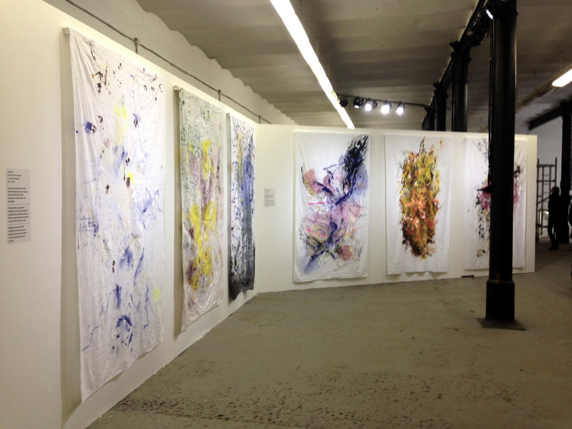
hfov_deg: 55.4
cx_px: 286
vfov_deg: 42.9
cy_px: 214
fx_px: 545
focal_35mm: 33
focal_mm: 4.12
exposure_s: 1/20
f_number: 2.4
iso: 64
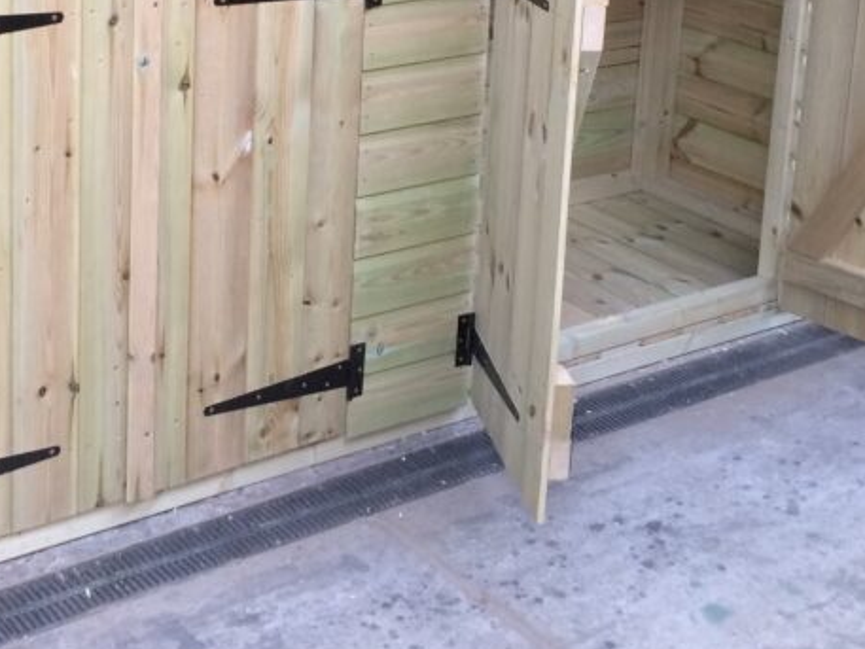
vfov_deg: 21.7
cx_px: 248
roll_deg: -1.2
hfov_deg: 29.5
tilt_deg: -14.9
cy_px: -23
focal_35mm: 65
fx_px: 1625
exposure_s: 1/33
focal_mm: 4.15
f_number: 2.2
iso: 64
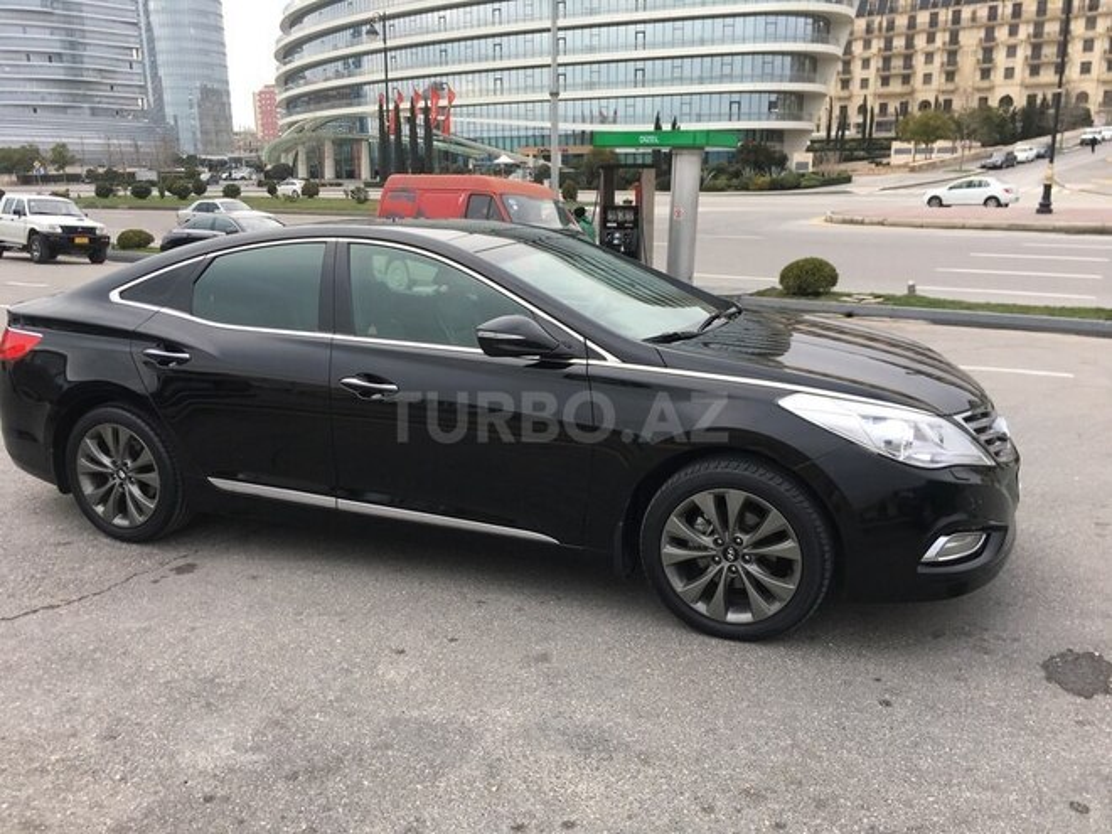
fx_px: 932
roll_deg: -0.9
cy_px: 417
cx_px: 556
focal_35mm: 29
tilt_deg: -13.5
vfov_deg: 48.2
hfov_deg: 61.7
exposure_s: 1/306
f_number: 2.2
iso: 25
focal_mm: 4.15
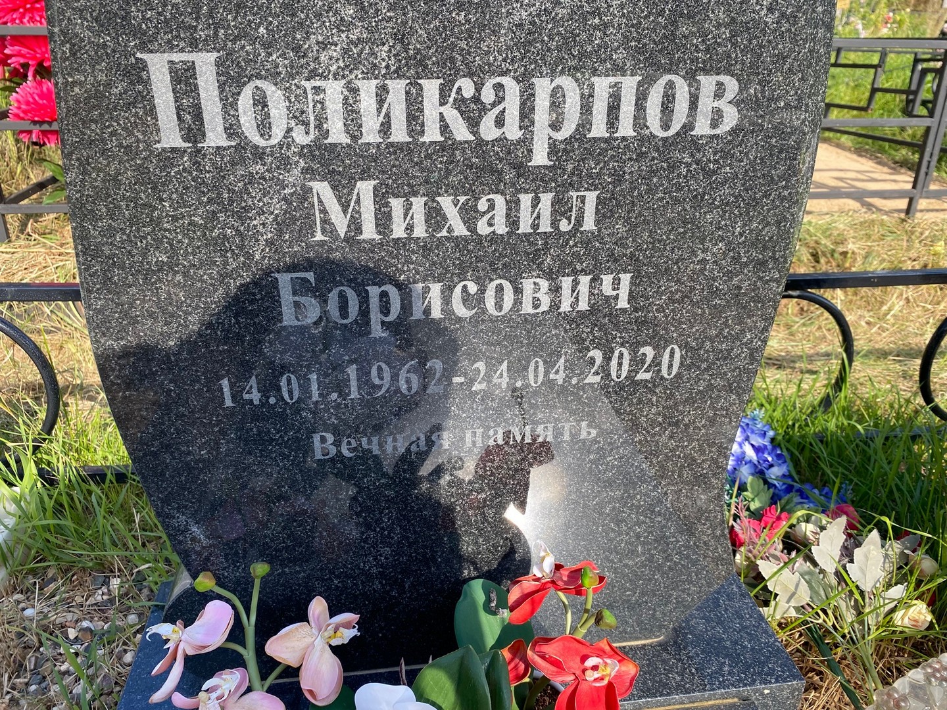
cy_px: 355
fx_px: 711
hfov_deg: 67.3
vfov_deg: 53.1
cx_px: 474
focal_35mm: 26
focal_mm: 4.25
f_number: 1.8
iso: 32
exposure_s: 1/591
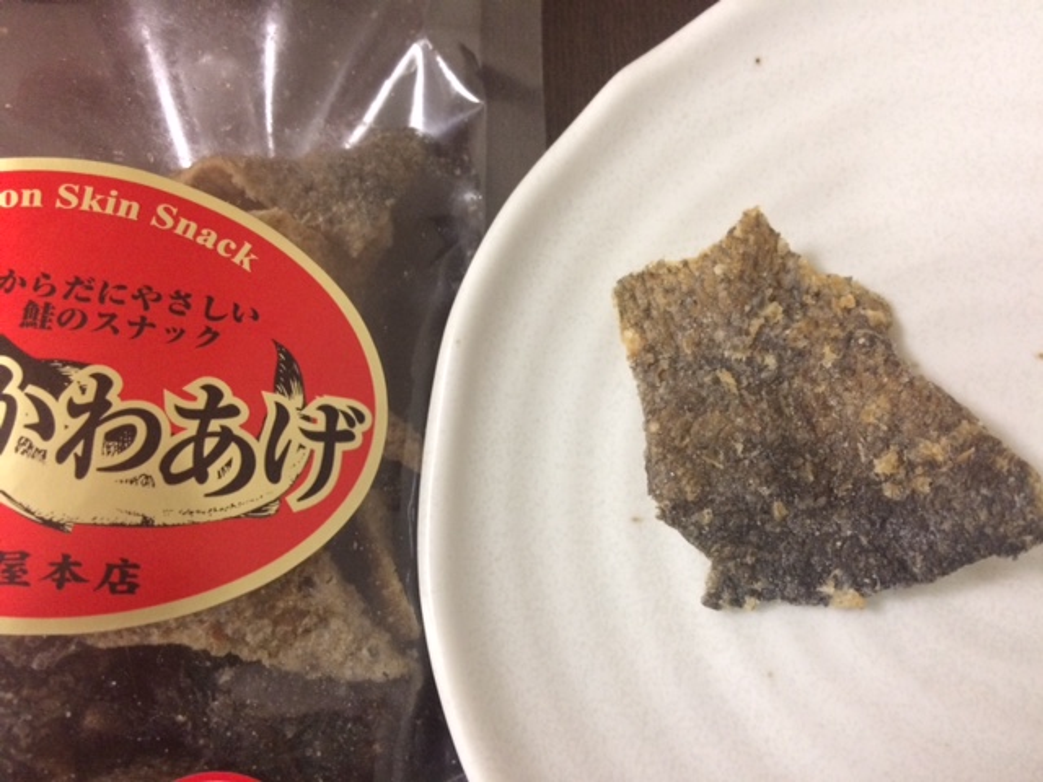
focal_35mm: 29
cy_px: 391
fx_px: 874
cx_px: 522
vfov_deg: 48.2
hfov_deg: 61.7
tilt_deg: -70.9
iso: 320
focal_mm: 4.15
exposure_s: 1/33
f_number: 2.2
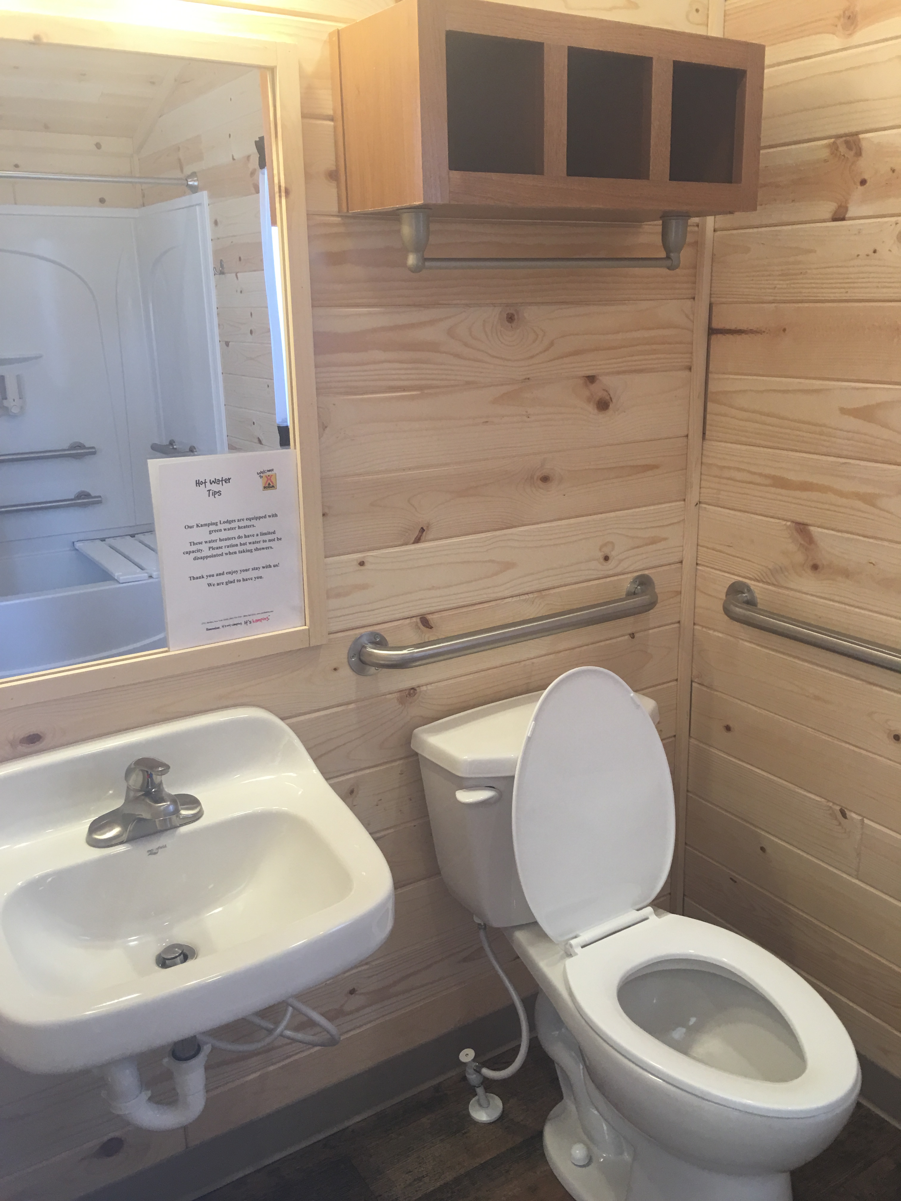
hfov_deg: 48.2
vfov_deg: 61.7
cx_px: 450
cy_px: 600
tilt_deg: -16.7
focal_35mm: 29
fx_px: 1006
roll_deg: -0.5
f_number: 2.2
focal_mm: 4.15
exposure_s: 1/15
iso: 25
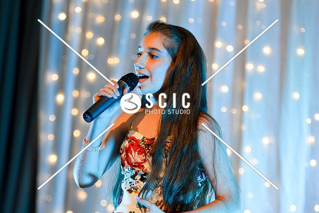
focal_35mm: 225
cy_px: 106
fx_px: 1993
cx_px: 160
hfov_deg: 9.2
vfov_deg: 6.1
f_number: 2.8
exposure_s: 1/125
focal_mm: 150
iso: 400
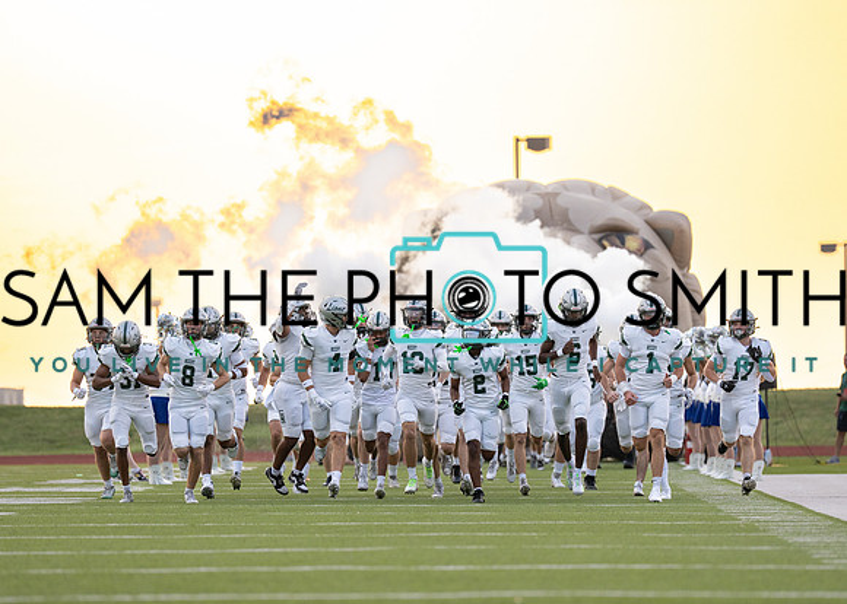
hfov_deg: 7.6
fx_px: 6382
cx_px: 447
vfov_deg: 5.4
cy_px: 382
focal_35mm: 265
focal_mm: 200
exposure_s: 1/2500
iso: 640
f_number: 2.8
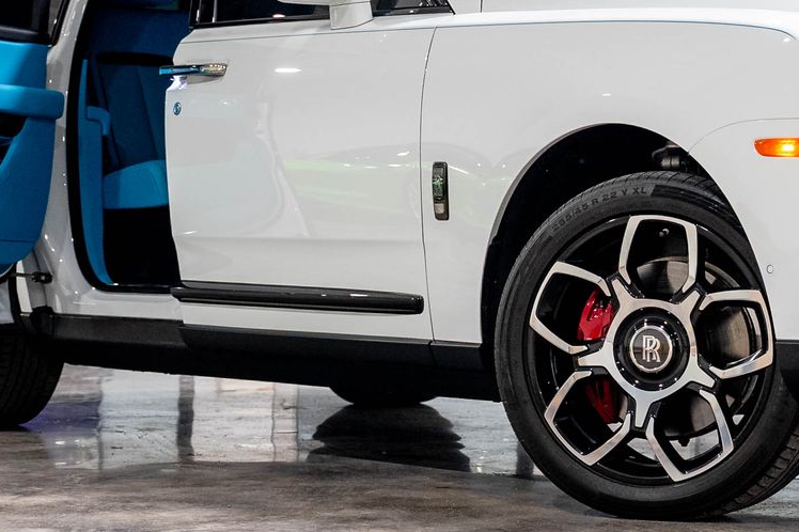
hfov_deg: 19.4
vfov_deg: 13.0
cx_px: 537
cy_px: 140
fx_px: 2329
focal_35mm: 105
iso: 2000
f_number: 4
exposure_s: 1/100
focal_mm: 46
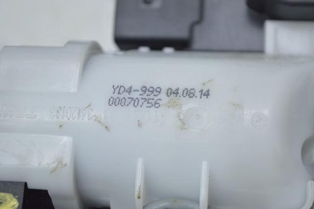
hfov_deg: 24.6
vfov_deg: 16.5
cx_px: 157
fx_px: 719
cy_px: 104
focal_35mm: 82
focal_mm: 55
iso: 400
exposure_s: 1/40
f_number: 5.6
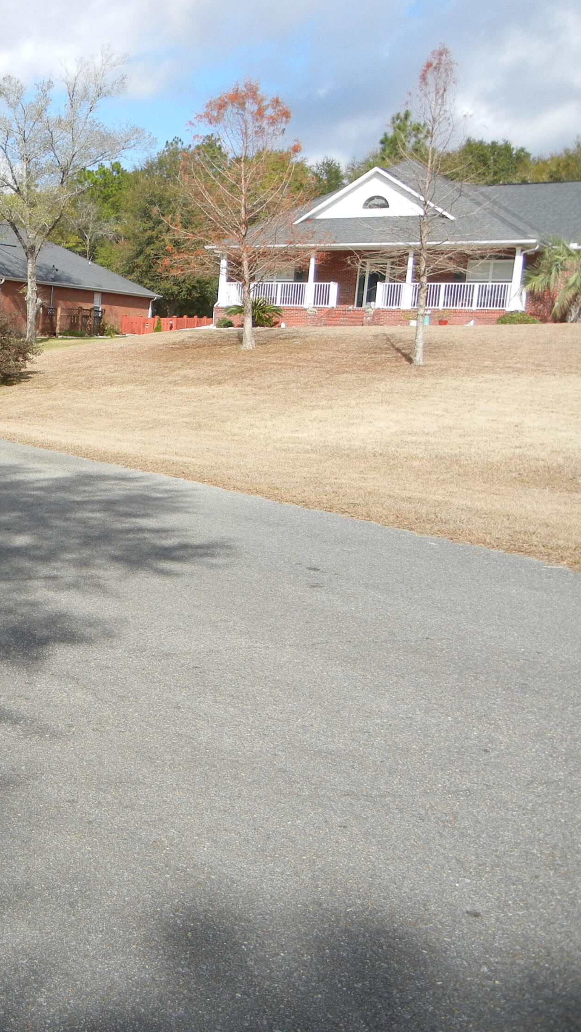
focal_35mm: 44
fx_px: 1205
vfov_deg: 46.4
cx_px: -102
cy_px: 513
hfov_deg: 24.7
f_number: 7
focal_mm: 5.4
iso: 160
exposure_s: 1/282
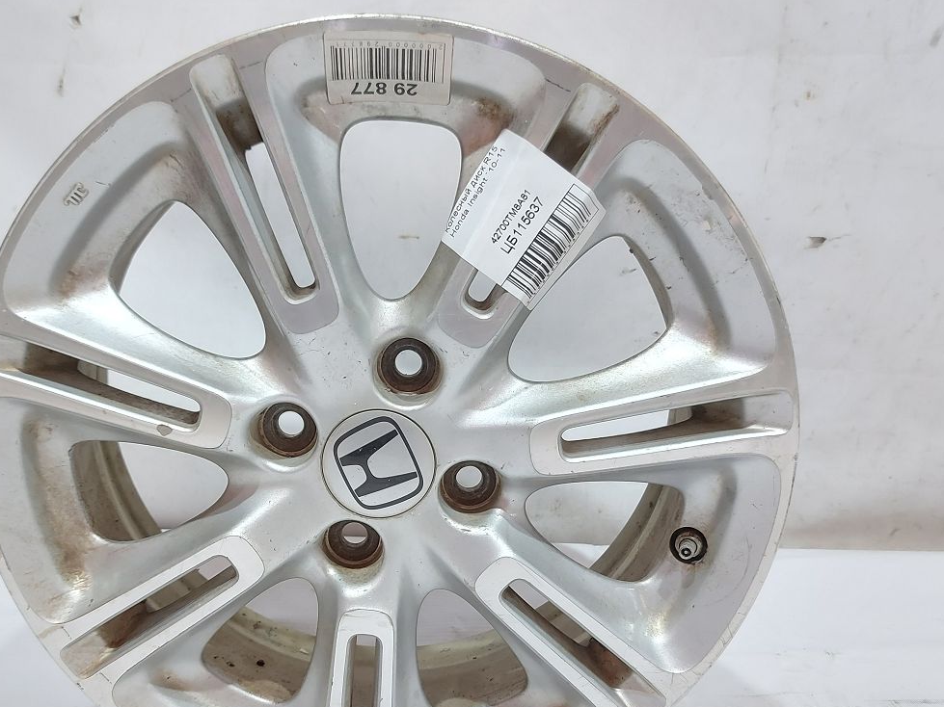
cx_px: 399
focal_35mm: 34
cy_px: 483
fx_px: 927
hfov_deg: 53.7
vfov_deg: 41.1
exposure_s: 1/33
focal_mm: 5.23
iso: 250
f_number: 1.8
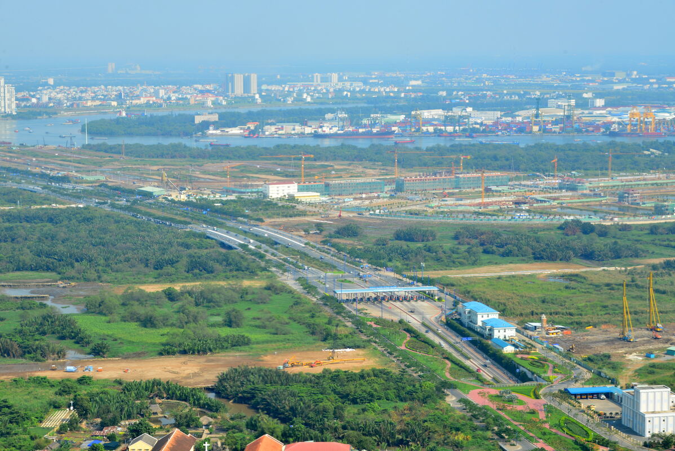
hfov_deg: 22.6
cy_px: 226
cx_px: 338
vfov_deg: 15.2
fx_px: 1688
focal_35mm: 90
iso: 250
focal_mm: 90
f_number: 11
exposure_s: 1/125
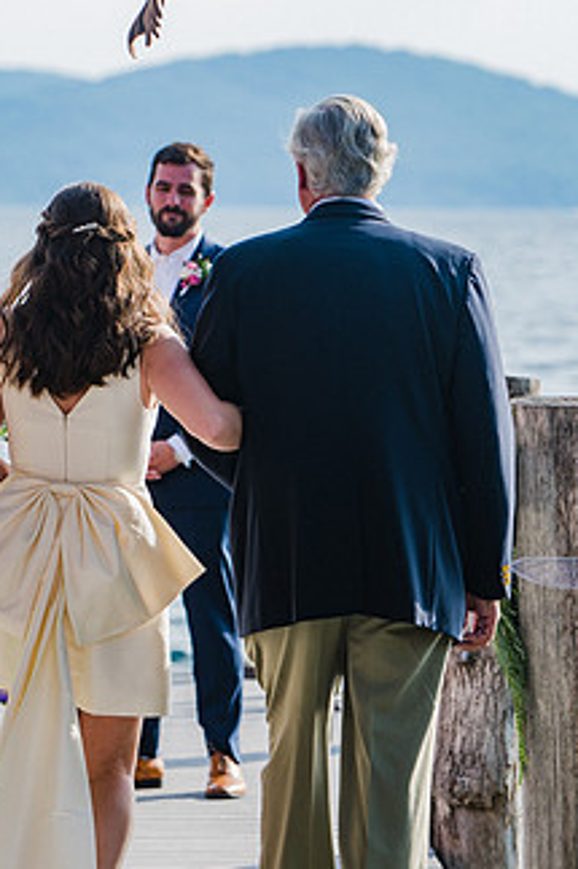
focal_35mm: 255
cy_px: 570
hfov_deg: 5.4
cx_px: 194
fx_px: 6147
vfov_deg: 8.1
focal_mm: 122
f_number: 4
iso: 200
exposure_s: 1/640
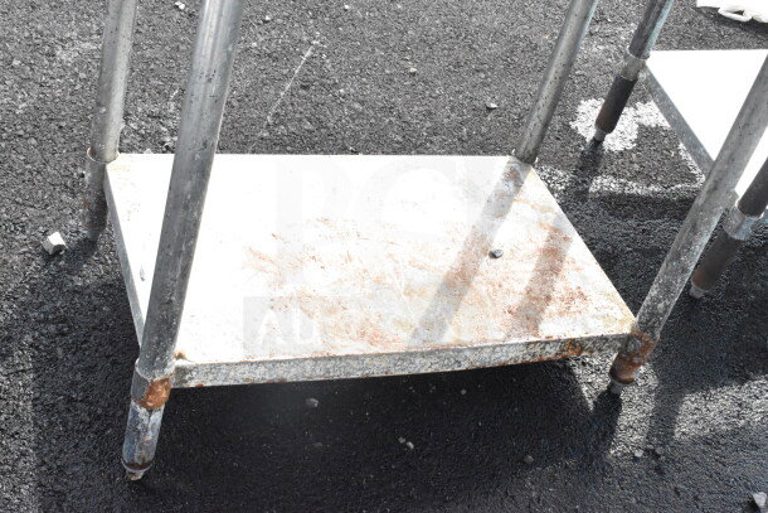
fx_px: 1024
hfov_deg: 41.1
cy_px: 256
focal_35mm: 48
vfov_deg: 28.1
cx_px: 384
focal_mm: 32
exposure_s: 1/1250
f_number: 18
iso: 6400
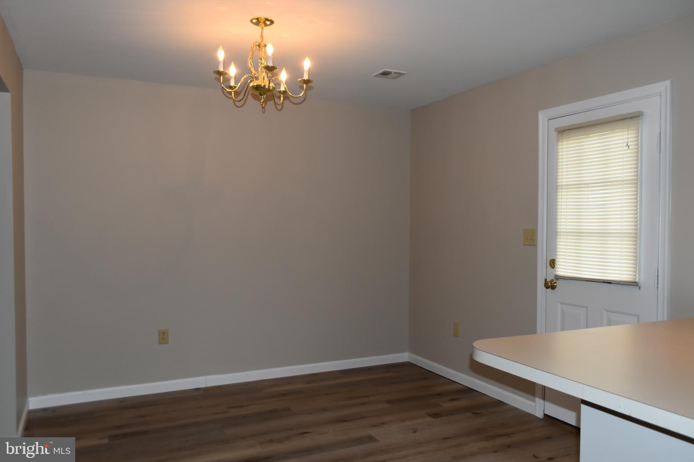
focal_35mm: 27
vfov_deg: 47.9
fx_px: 520
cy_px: 231
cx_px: 347
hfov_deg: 67.4
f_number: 5
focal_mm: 18
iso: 800
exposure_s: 1/100
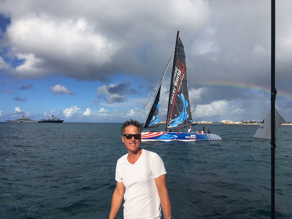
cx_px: 146
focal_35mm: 29
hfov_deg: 61.6
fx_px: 245
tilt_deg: -0.3
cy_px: 110
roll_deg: +1.3
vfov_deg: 48.2
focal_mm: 4.15
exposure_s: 1/4274
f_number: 2.2
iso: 25
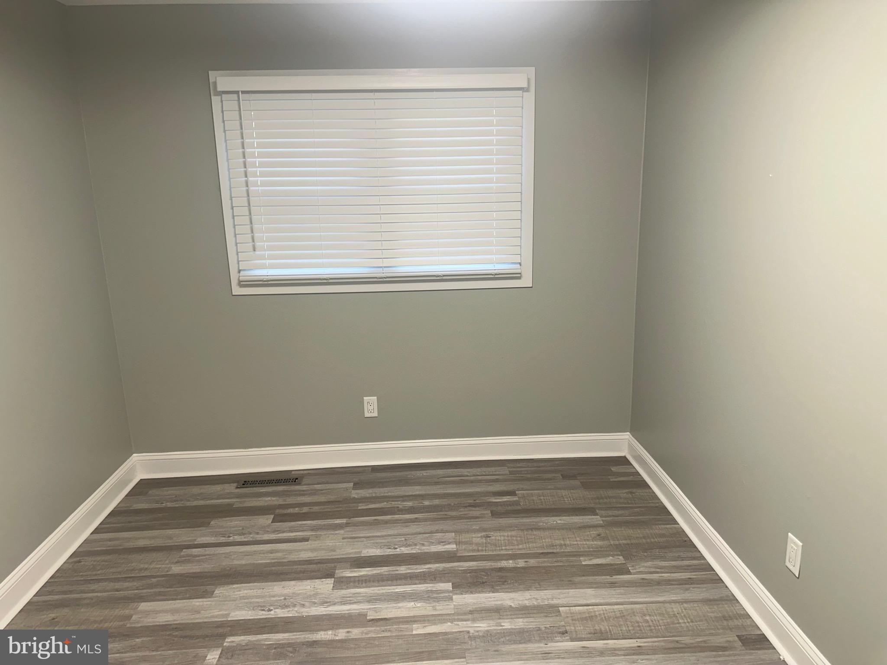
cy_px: 332
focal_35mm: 24
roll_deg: +1.2
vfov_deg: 56.8
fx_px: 615
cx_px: 444
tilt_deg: -13.5
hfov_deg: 71.6
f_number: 1.78
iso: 64
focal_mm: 6.86
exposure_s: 1/35
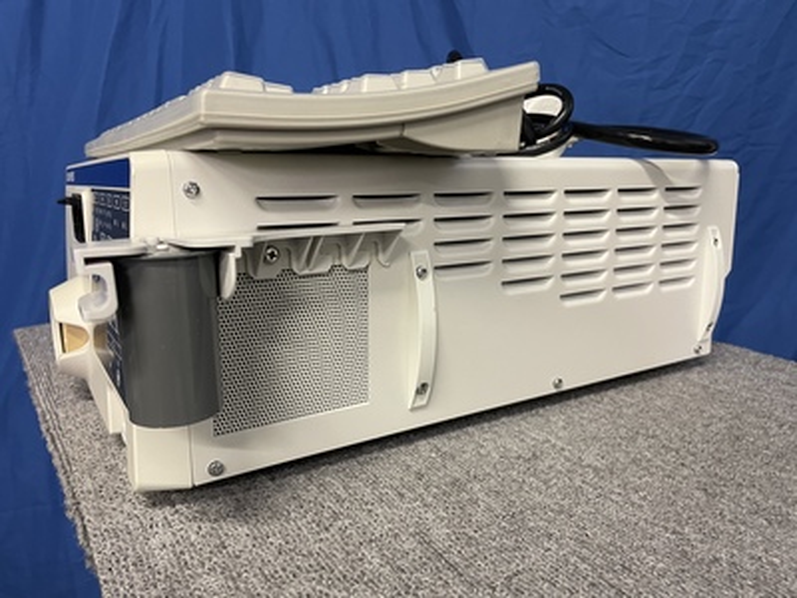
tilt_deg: -10.6
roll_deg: +0.9
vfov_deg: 53.1
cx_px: 398
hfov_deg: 67.3
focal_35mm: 26
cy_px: 299
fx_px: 599
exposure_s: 1/50
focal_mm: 4.2
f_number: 1.6
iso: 160
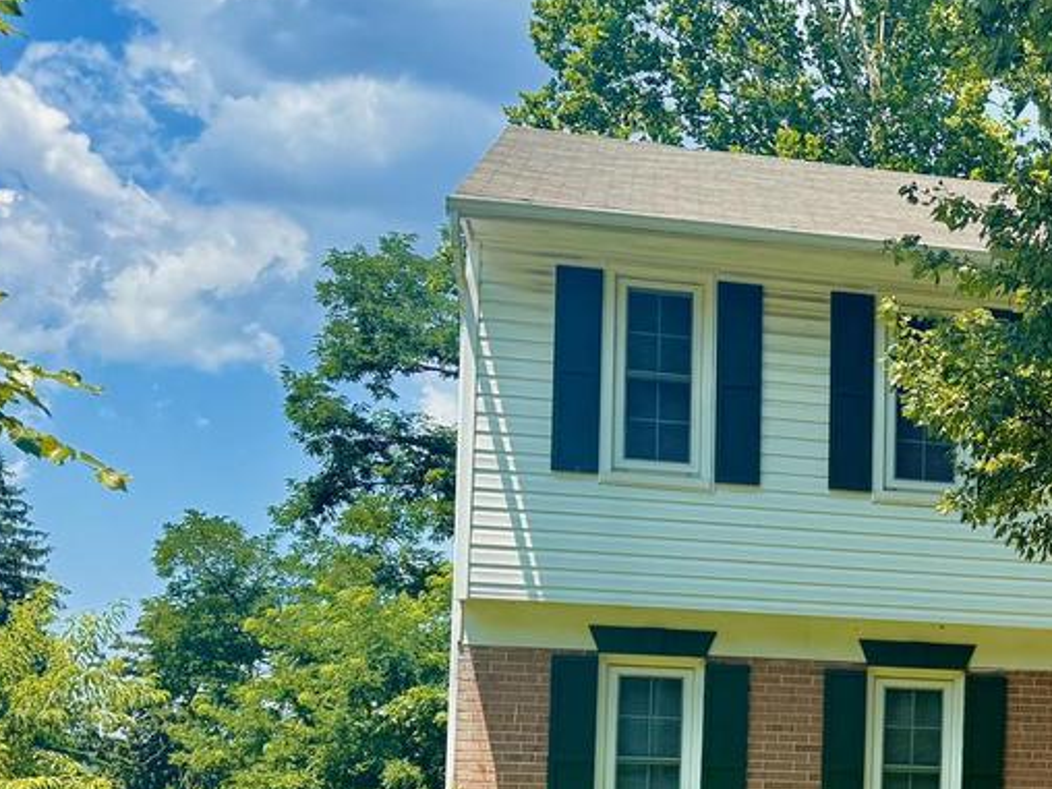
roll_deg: -0.8
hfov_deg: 25.6
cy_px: 739
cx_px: 1261
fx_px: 2067
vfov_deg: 21.1
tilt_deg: +3.8
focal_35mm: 68
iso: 100
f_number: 1.78
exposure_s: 1/3021
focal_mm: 6.76
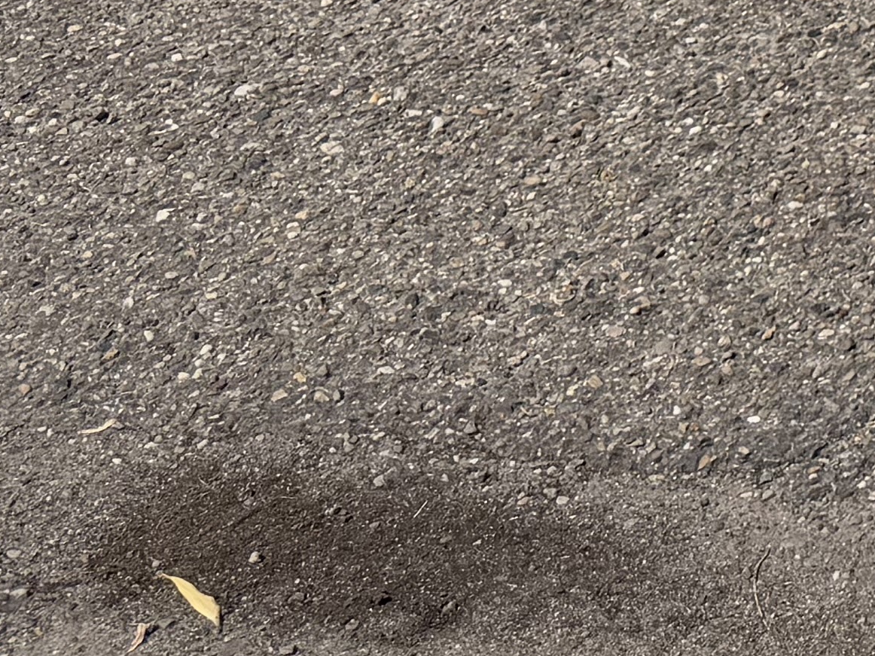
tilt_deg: -13.8
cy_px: -783
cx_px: 1795
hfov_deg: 13.9
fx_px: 2982
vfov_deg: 11.0
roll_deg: -1.0
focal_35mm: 118
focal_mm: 6.76
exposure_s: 1/11905
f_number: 1.78
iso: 125
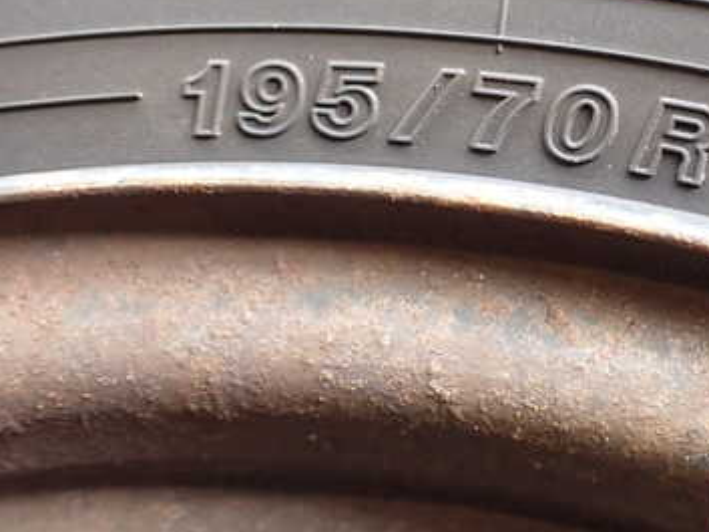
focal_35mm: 51
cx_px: 568
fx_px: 1045
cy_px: 118
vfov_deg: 28.1
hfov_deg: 36.2
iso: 800
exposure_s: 1/125
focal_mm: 5.4
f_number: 2.3
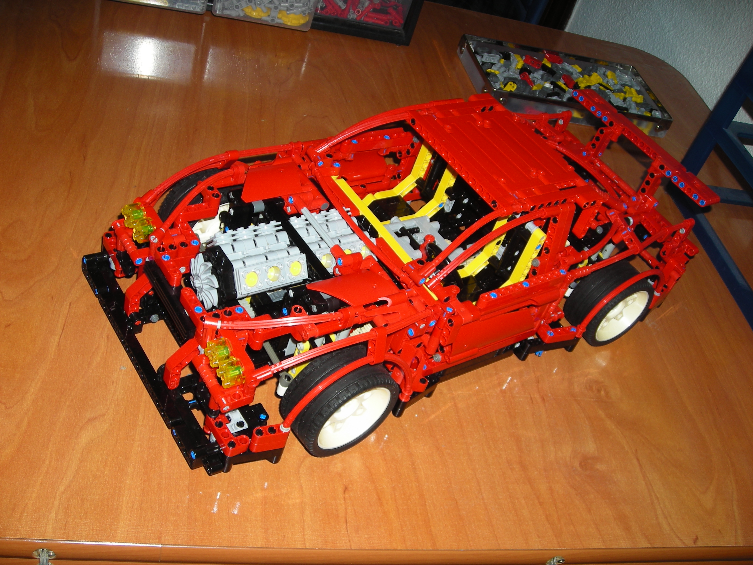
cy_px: 282
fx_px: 827
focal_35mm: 38
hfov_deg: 49.0
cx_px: 376
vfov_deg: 37.7
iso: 50
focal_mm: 6.3
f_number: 3.2
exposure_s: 1/60
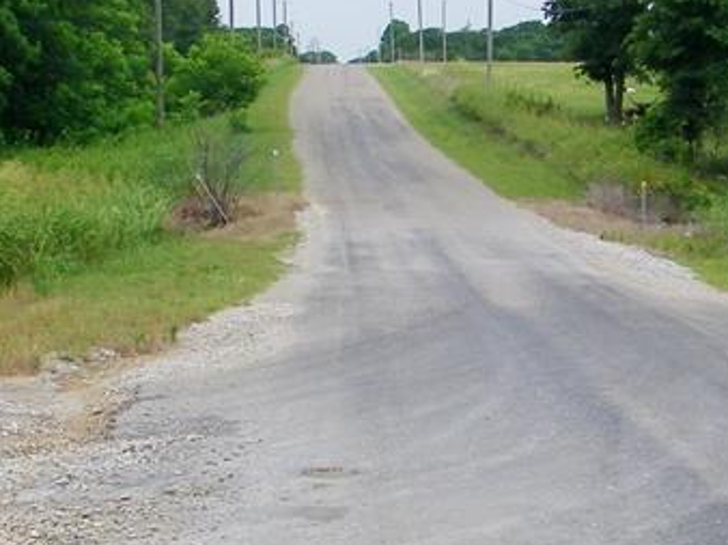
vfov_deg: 16.1
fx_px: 1912
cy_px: 403
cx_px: 414
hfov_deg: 21.5
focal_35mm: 91
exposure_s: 1/200
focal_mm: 5.4
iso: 80
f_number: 7.2
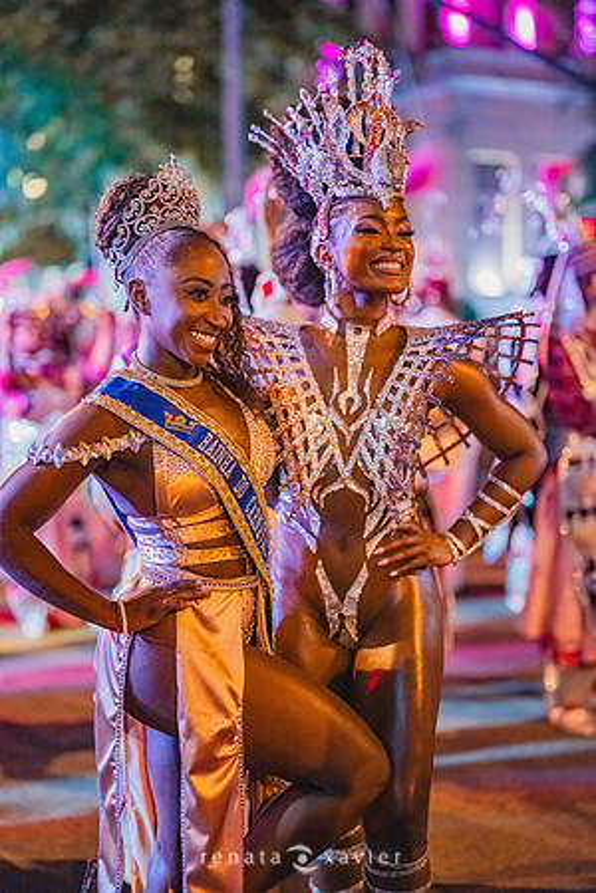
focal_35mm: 50
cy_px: 446
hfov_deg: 27.0
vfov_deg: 39.6
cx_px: 298
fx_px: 1242
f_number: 1.2
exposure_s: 1/250
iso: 6400
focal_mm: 50
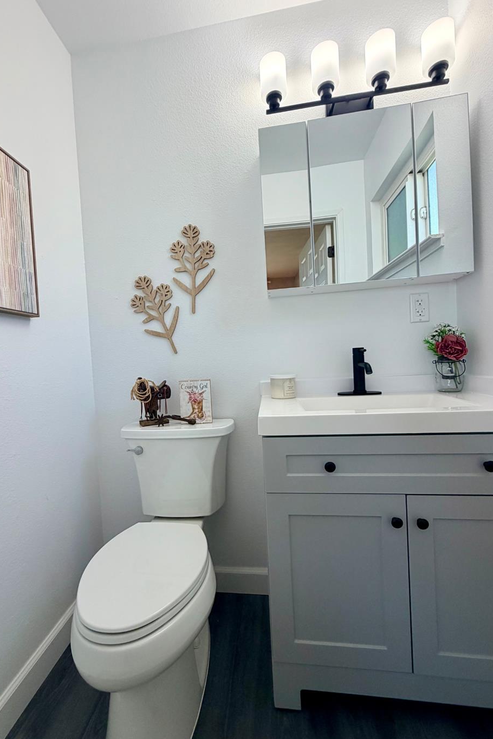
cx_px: 221
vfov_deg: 96.7
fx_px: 329
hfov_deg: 73.5
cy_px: 371
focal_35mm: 16
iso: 80
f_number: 2.2
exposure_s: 1/120
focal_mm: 2.22
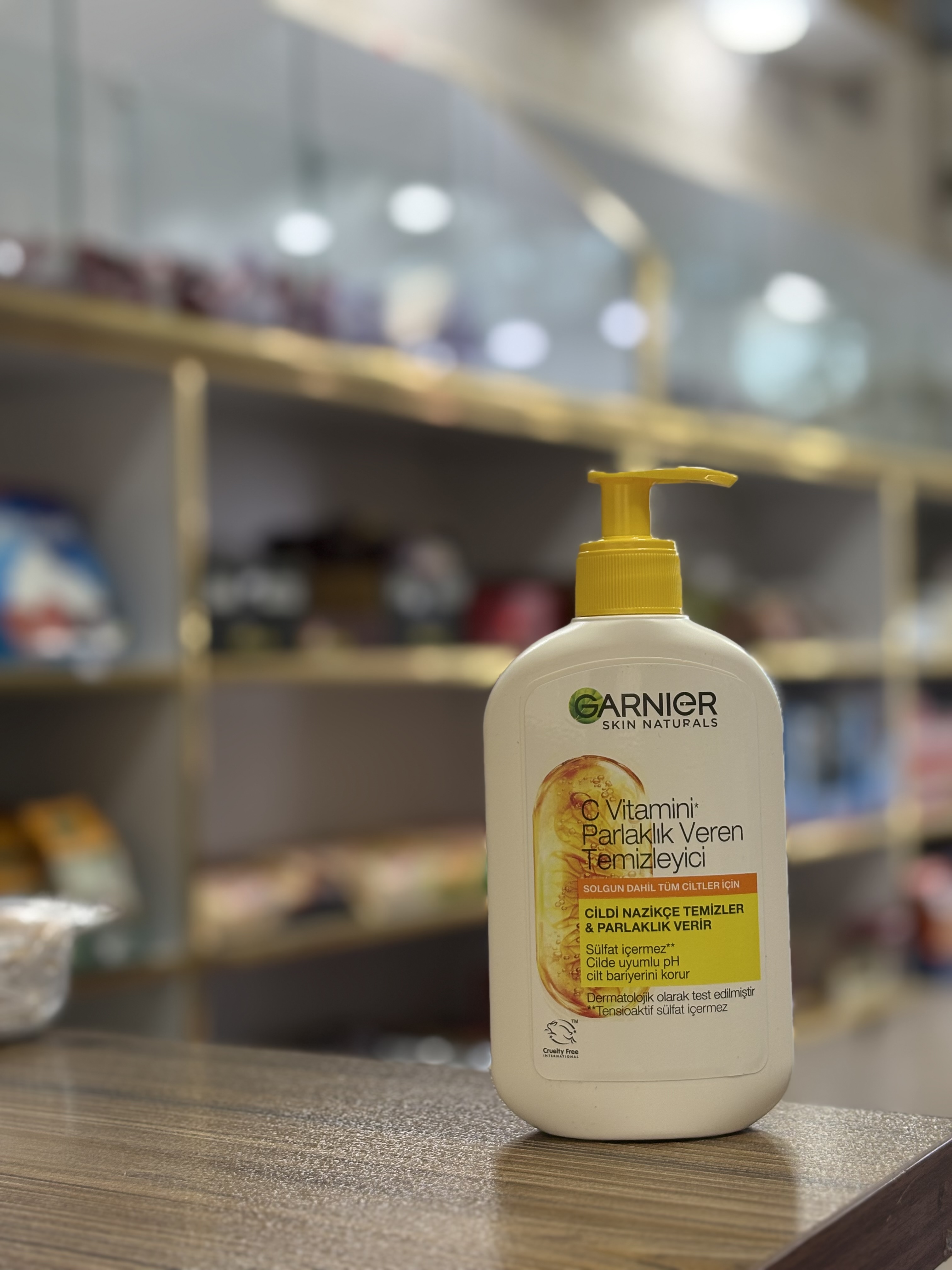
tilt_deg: +1.3
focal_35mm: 52
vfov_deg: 36.8
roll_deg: +1.1
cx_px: 476
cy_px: 635
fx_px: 1907
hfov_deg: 28.0
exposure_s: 1/100
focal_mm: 5.96
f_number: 1.6
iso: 64
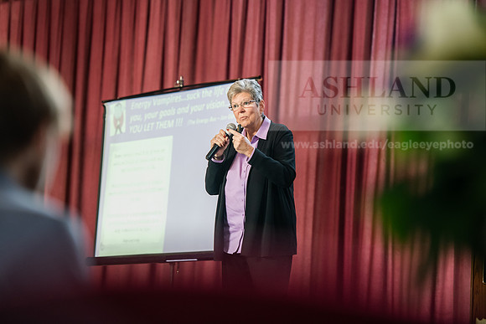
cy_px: 162
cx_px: 243
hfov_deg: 15.2
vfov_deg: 10.2
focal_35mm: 135
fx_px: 1823
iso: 1600
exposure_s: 1/200
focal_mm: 135
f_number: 3.2
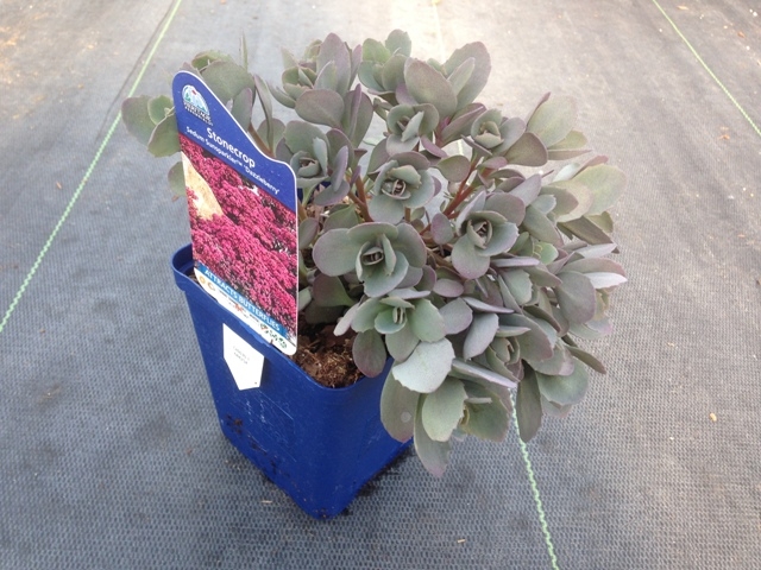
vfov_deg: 42.9
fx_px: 725
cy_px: 285
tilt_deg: -41.9
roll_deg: -2.8
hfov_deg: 55.4
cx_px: 380
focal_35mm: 33
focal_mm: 4.12
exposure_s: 1/193
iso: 50
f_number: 2.4
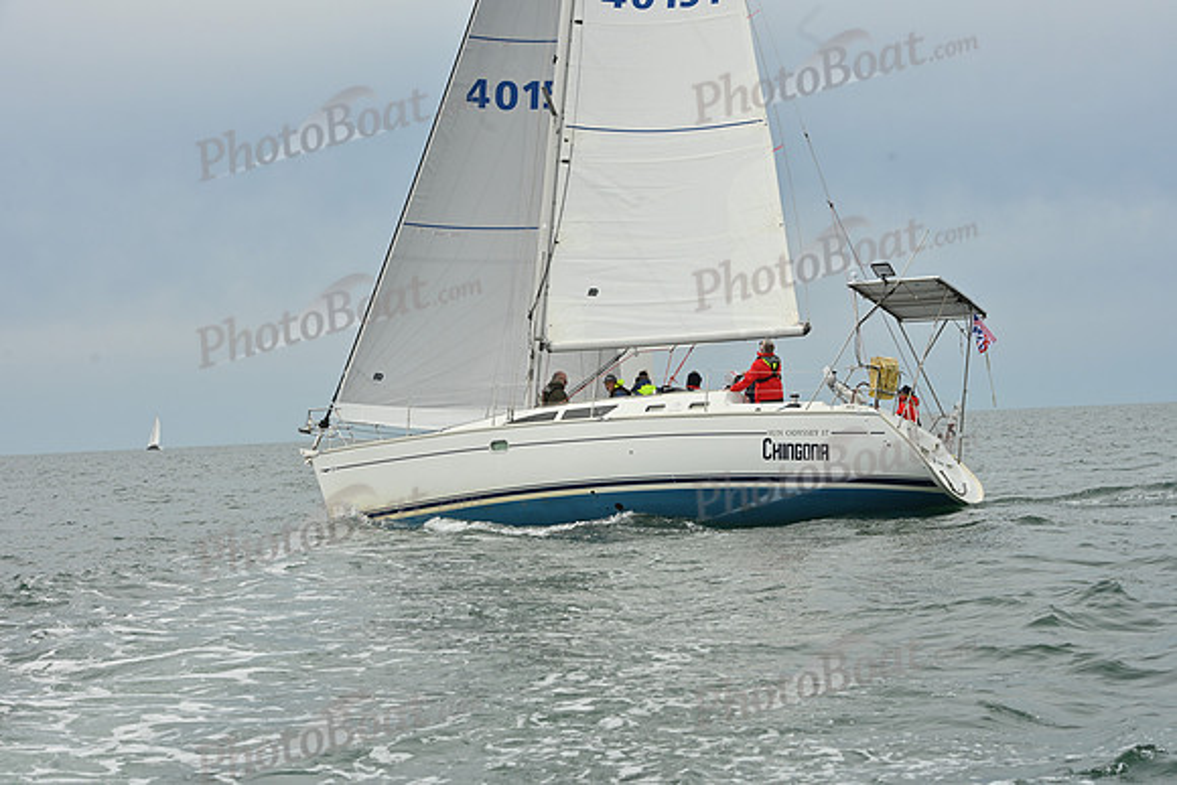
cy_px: 392
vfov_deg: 15.9
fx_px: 2812
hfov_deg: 23.6
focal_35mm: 86
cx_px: 588
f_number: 10
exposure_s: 1/1250
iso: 320
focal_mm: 86
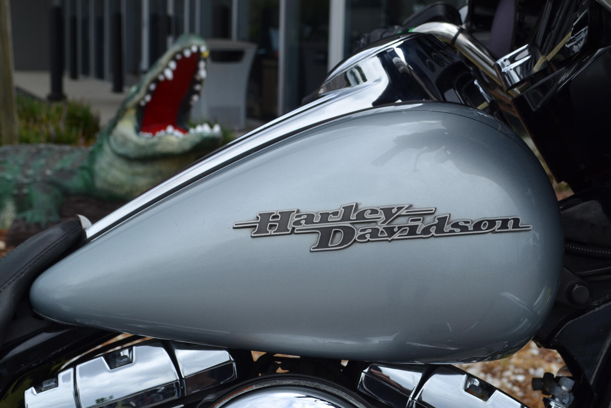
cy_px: 204
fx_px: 1018
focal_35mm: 60
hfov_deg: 33.4
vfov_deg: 22.6
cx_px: 306
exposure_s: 1/250
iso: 100
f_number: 8
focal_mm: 40
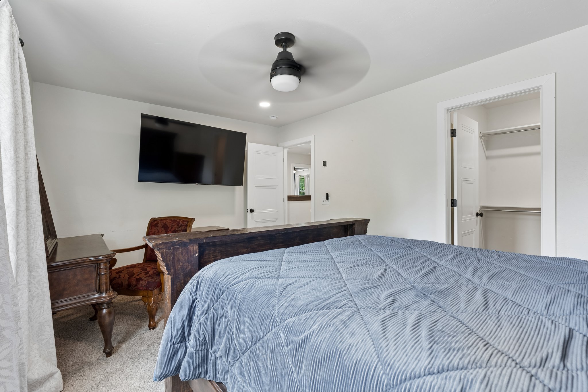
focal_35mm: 16
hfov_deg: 96.7
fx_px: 261
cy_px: 196
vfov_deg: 73.7
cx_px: 294
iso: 200
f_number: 8
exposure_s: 1/40
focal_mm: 16
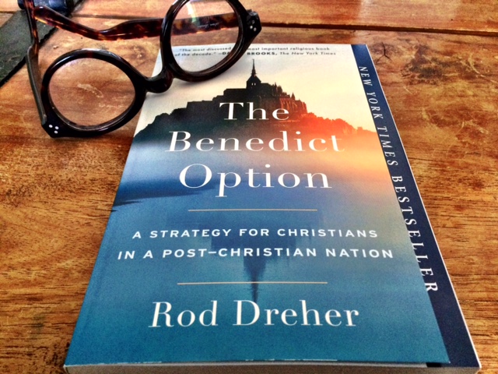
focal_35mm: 29
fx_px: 417
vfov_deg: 48.2
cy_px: 187
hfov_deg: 61.7
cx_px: 249
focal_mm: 4.15
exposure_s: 1/30
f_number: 2.2
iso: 250
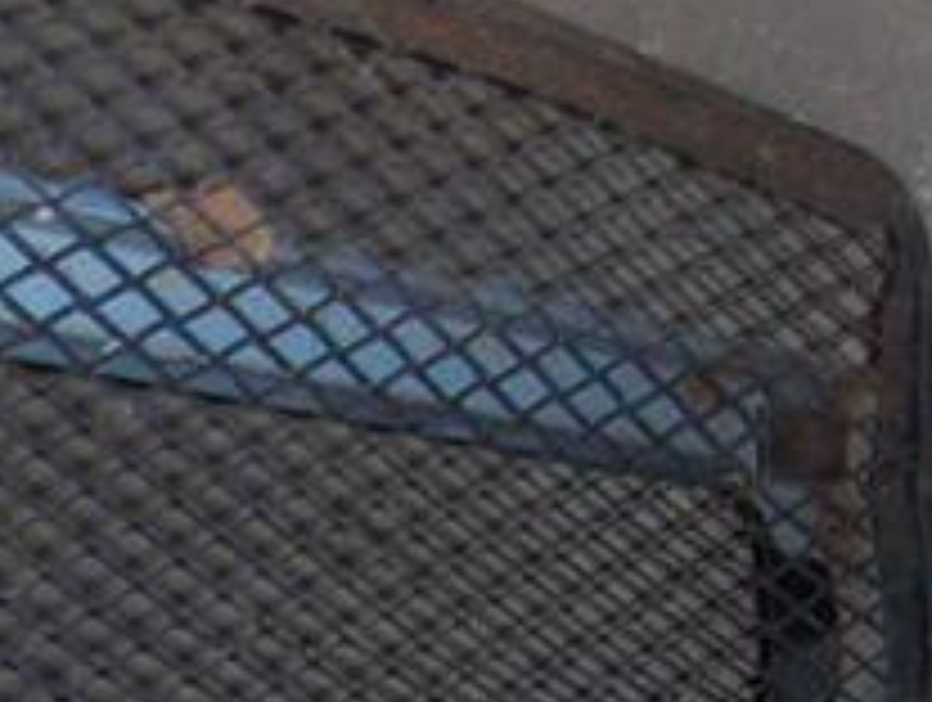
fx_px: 3425
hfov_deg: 15.1
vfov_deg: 11.4
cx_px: -126
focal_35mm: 127
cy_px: 886
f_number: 3.5
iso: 100
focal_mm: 6.5
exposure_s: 1/60
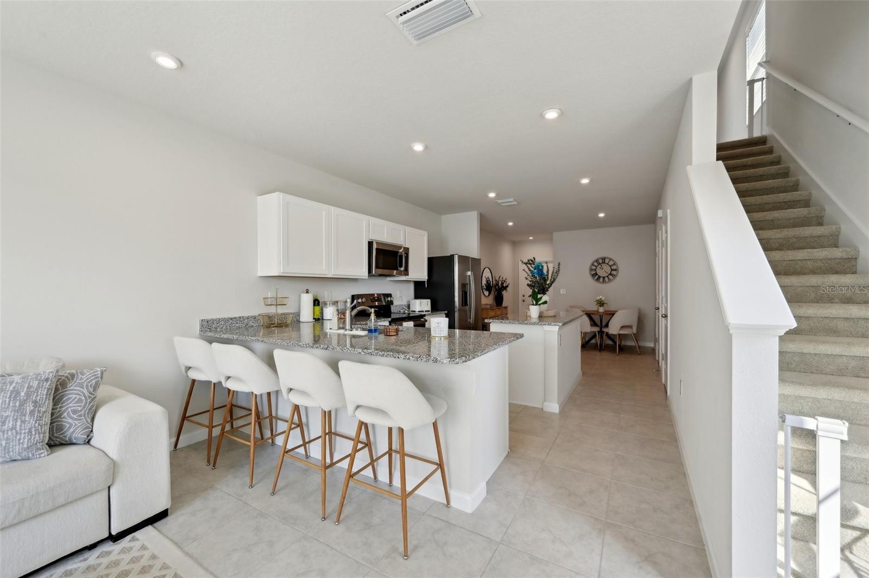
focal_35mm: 14
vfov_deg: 81.1
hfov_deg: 104.3
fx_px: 338
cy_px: 289
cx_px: 434
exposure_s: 1/100
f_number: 8
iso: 400
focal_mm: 14
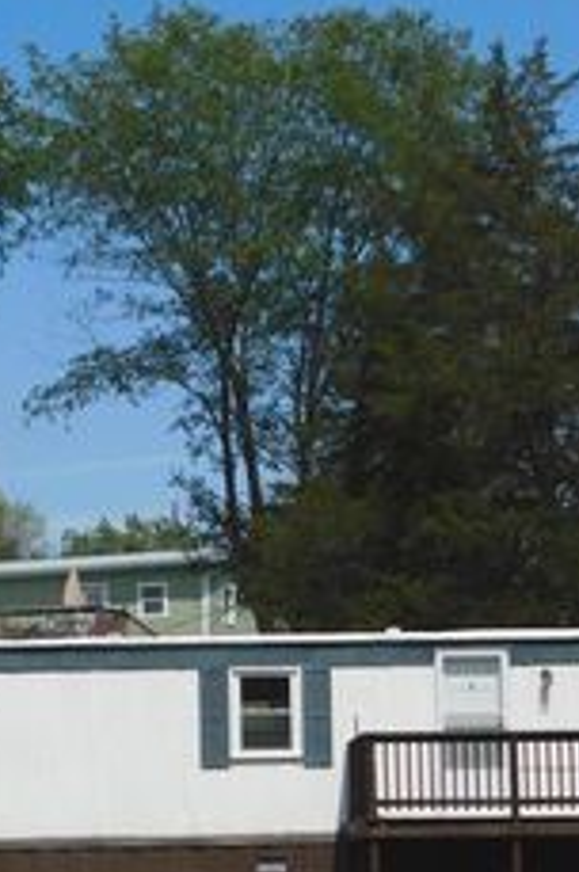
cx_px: 130
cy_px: 642
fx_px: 2807
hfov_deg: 11.7
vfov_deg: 17.6
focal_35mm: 116
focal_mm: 9
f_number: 7.6
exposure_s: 1/500
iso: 125
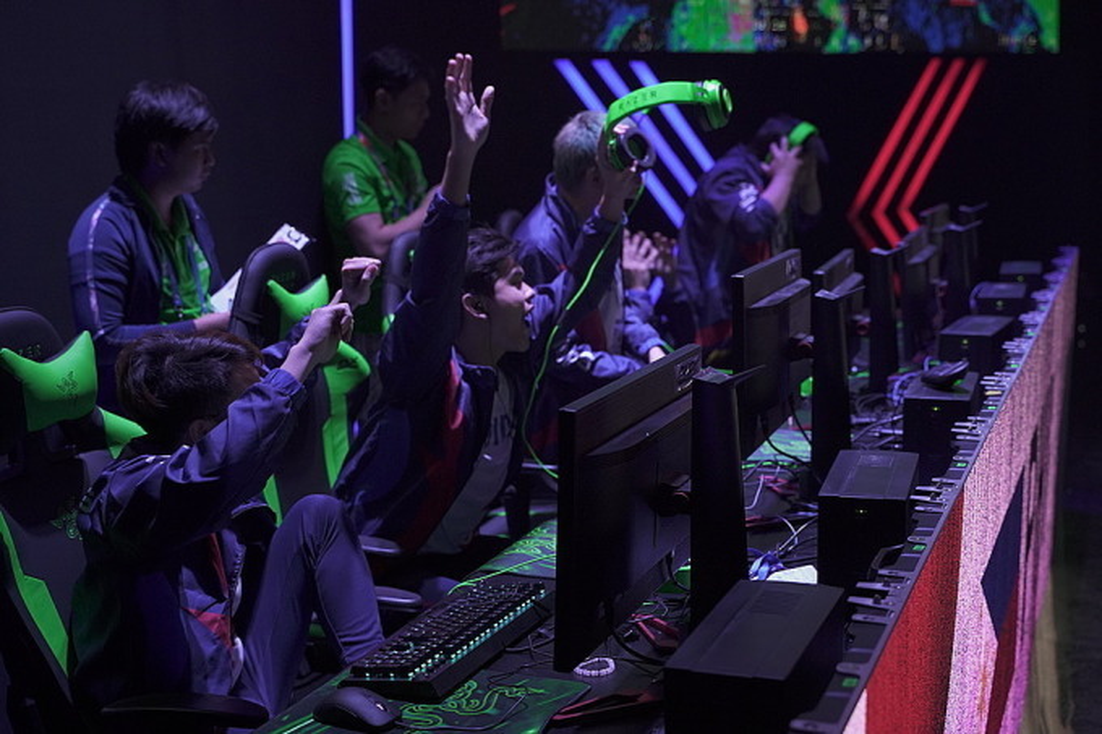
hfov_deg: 39.6
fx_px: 1530
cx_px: 551
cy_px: 367
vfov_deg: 27.0
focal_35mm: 50
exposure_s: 1/250
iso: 2500
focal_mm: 50
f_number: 4
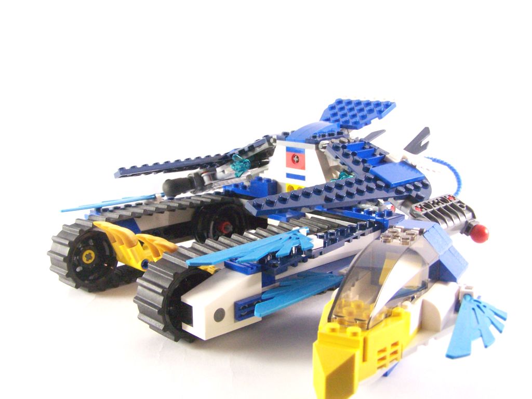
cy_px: 200
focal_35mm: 40
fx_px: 615
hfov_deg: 46.8
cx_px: 266
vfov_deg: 36.0
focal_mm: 6.7
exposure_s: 1/60
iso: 400
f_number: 4
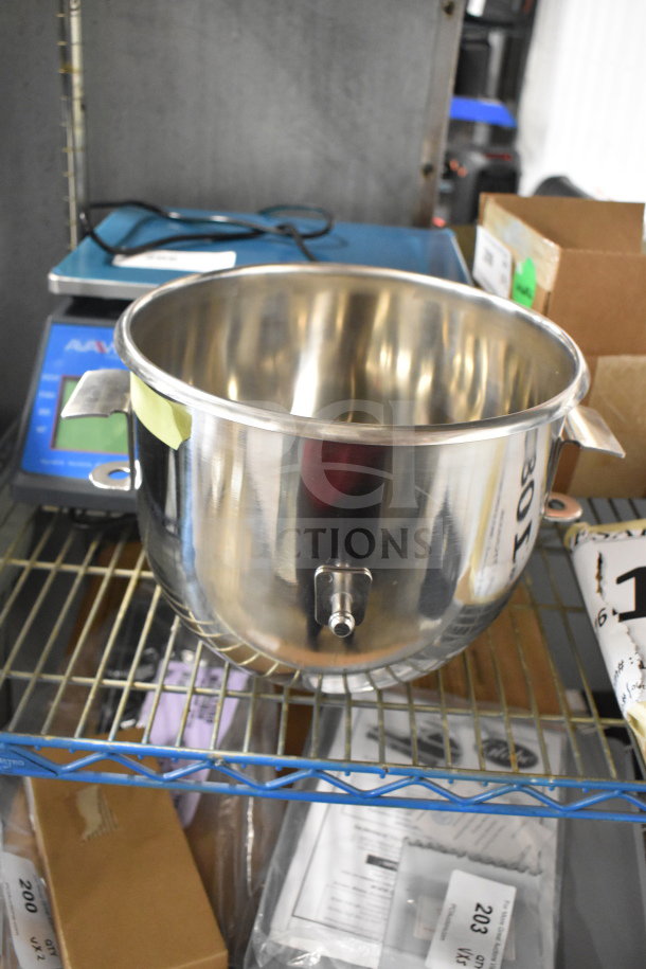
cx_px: 323
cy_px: 484
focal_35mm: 33
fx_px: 888
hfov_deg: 40.0
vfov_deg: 57.2
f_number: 3.8
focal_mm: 22
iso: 4500
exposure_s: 1/40
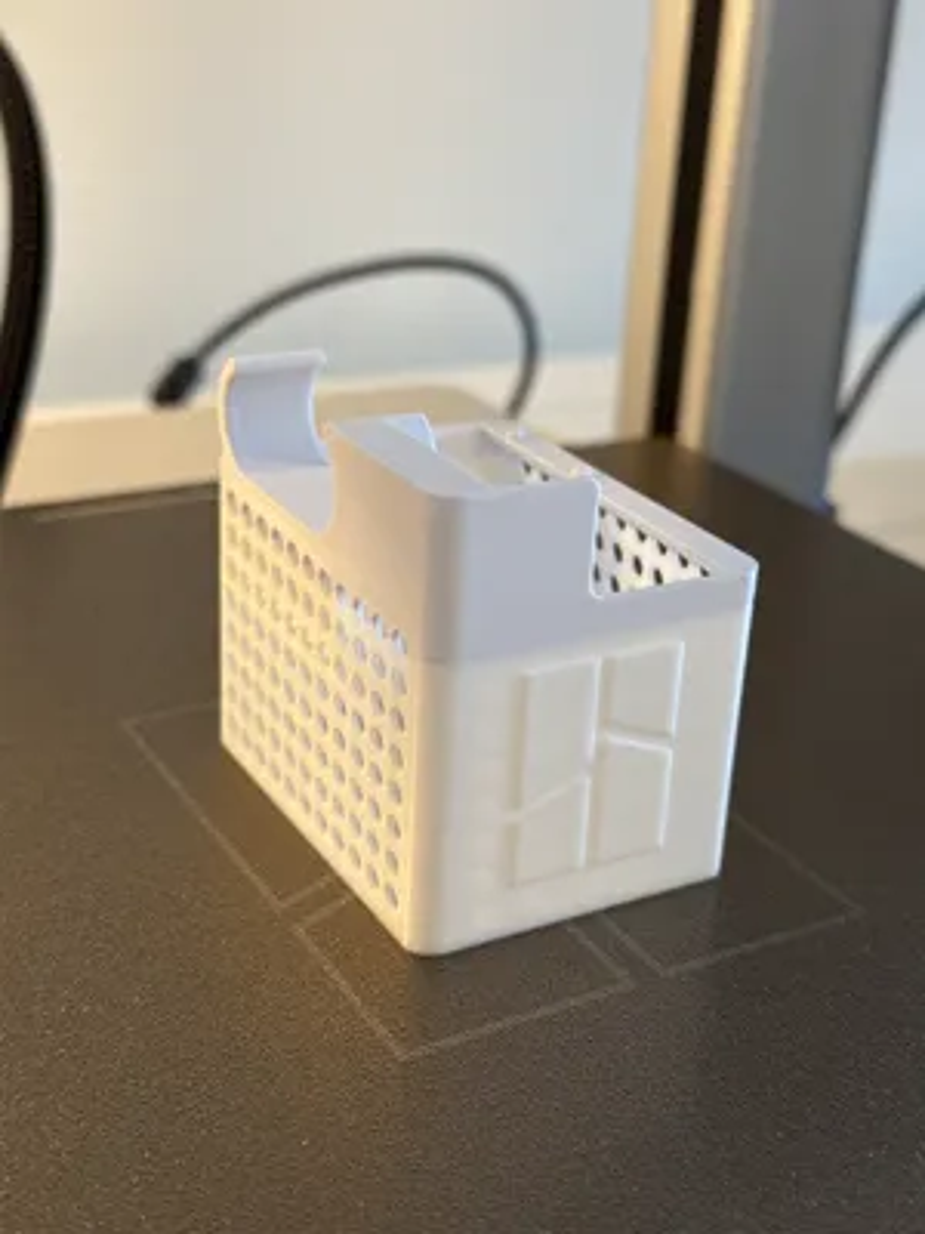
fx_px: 1710
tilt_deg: -24.9
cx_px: 462
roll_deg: -4.0
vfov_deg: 39.7
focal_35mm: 48
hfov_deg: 30.3
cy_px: 617
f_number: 1.78
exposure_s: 1/40
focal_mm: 6.76
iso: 400
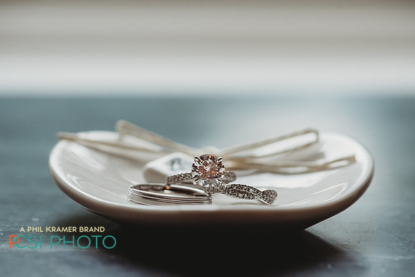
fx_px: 1486
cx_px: 208
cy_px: 170
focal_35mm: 129
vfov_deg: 10.6
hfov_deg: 15.9
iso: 2000
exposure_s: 1/400
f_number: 8
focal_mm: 105
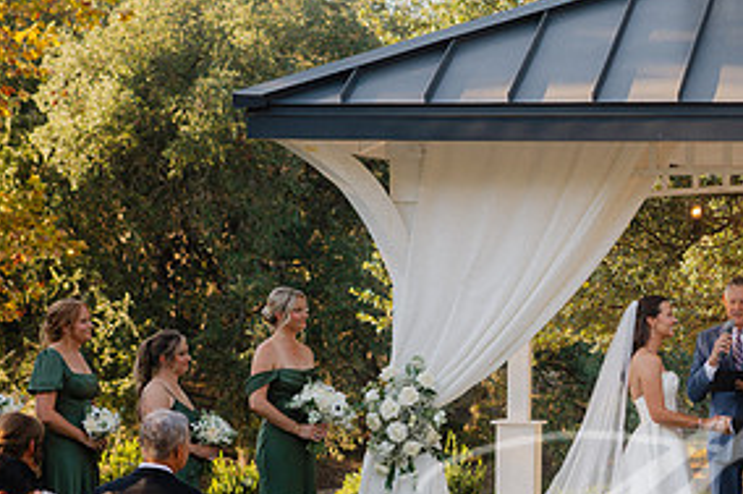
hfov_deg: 14.2
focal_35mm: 143
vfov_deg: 9.6
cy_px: 239
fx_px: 2950
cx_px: 675
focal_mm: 70
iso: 200
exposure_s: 1/320
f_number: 4
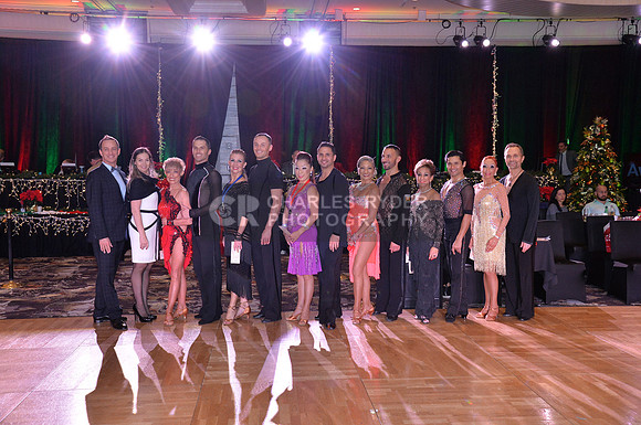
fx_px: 676
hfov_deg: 50.8
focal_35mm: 38
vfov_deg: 35.0
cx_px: 320
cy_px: 212
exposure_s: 1/200
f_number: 6.3
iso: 2500
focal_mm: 38
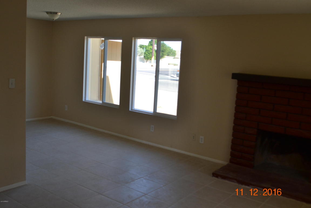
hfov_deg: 53.1
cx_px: 156
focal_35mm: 36
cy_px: 104
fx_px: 311
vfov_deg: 36.9
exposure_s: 1/125
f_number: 5.6
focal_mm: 24
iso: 320
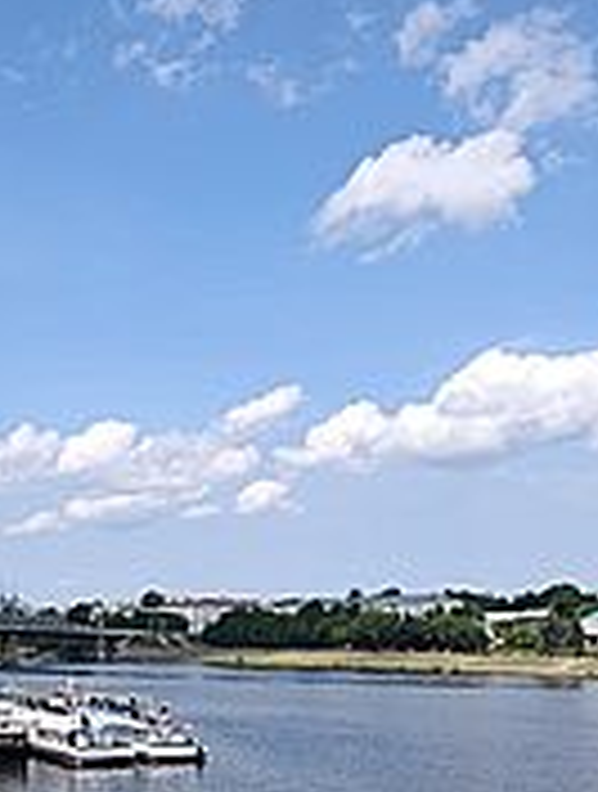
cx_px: 157
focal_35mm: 52
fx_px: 1192
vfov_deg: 35.3
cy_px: 657
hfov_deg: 27.8
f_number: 1.65
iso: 50
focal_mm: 6.11
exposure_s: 1/641
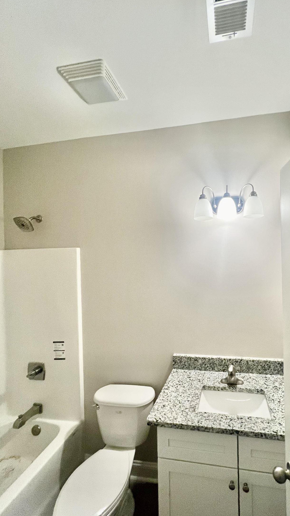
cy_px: 267
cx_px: 190
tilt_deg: -0.5
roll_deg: -0.2
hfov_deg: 68.8
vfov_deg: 102.9
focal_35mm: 15
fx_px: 205
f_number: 1.8
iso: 200
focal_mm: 1.57
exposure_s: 1/120
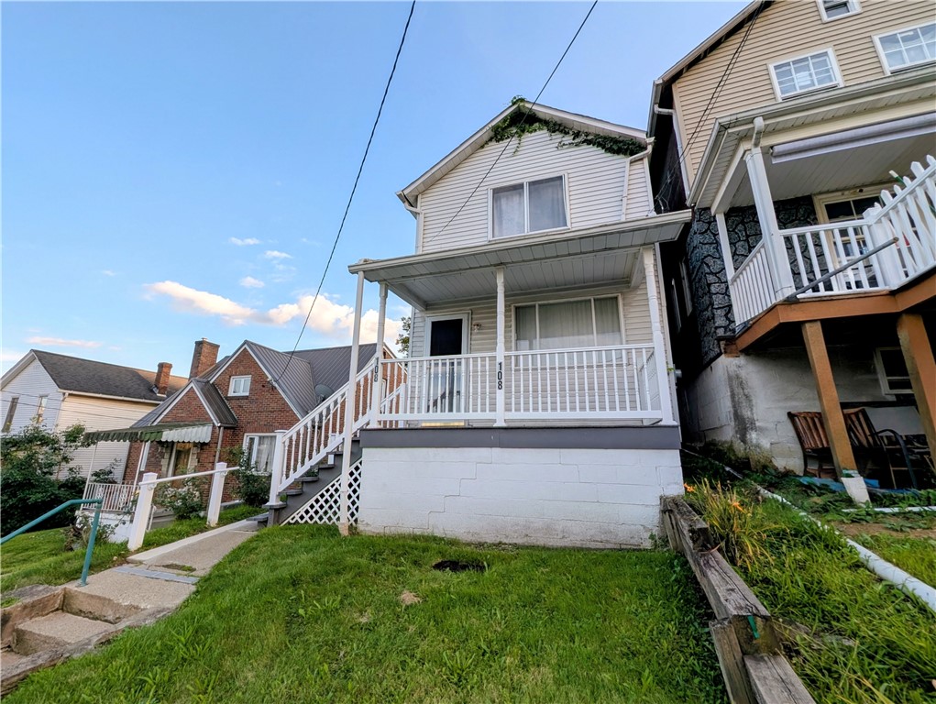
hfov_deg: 106.1
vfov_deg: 90.0
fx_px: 352
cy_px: 352
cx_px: 468
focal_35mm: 13
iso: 47
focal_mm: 1.95
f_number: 2.2
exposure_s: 1/429
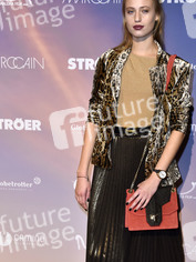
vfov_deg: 29.6
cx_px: 138
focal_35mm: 65
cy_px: 179
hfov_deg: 22.4
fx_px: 491
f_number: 5.6
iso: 1600
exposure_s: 1/160
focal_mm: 40
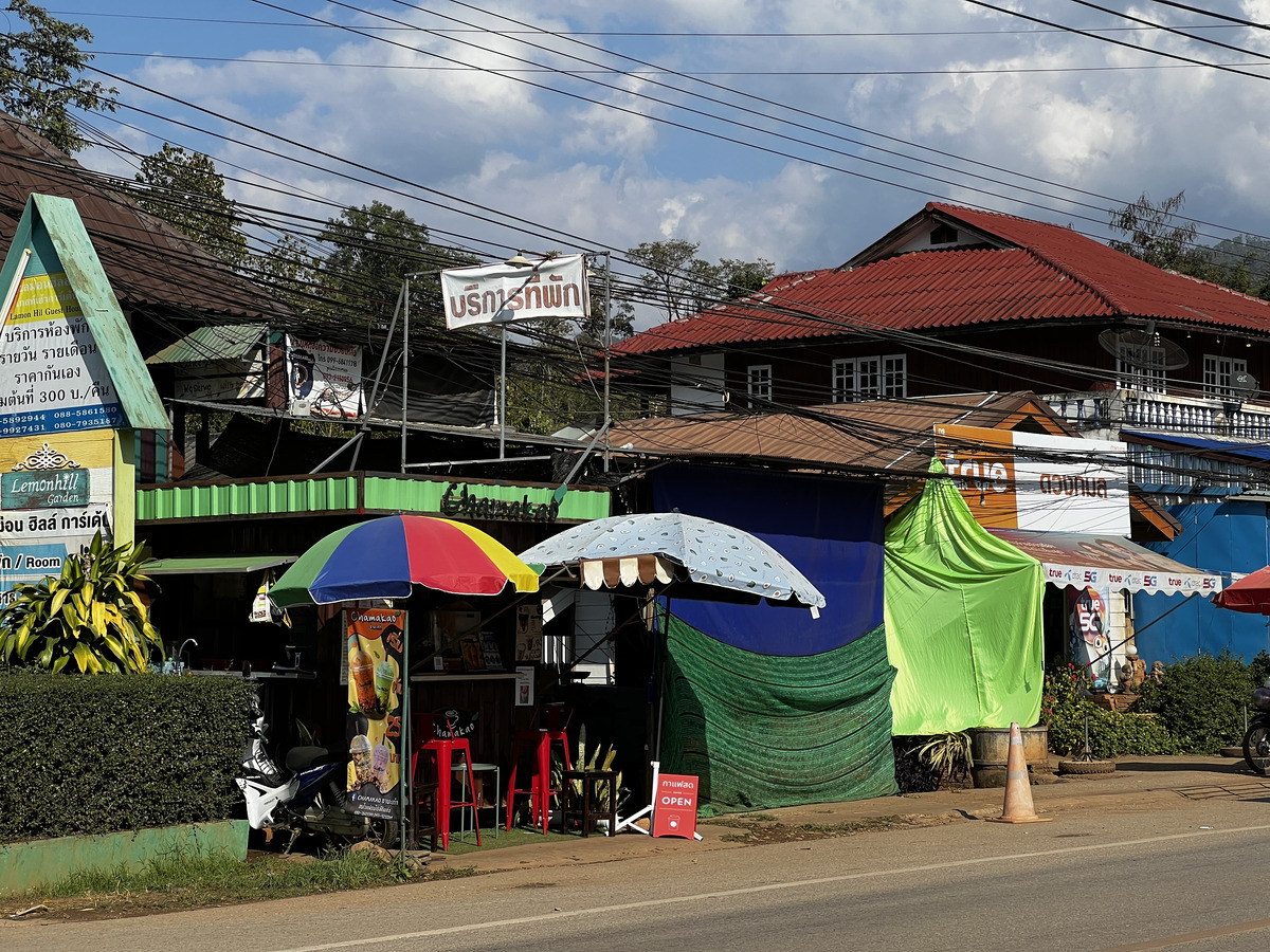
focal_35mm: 77
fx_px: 2825
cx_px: 635
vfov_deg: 19.1
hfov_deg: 25.3
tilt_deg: +4.1
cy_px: 476
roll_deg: +0.9
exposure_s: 1/847
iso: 32
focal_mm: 9
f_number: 2.8
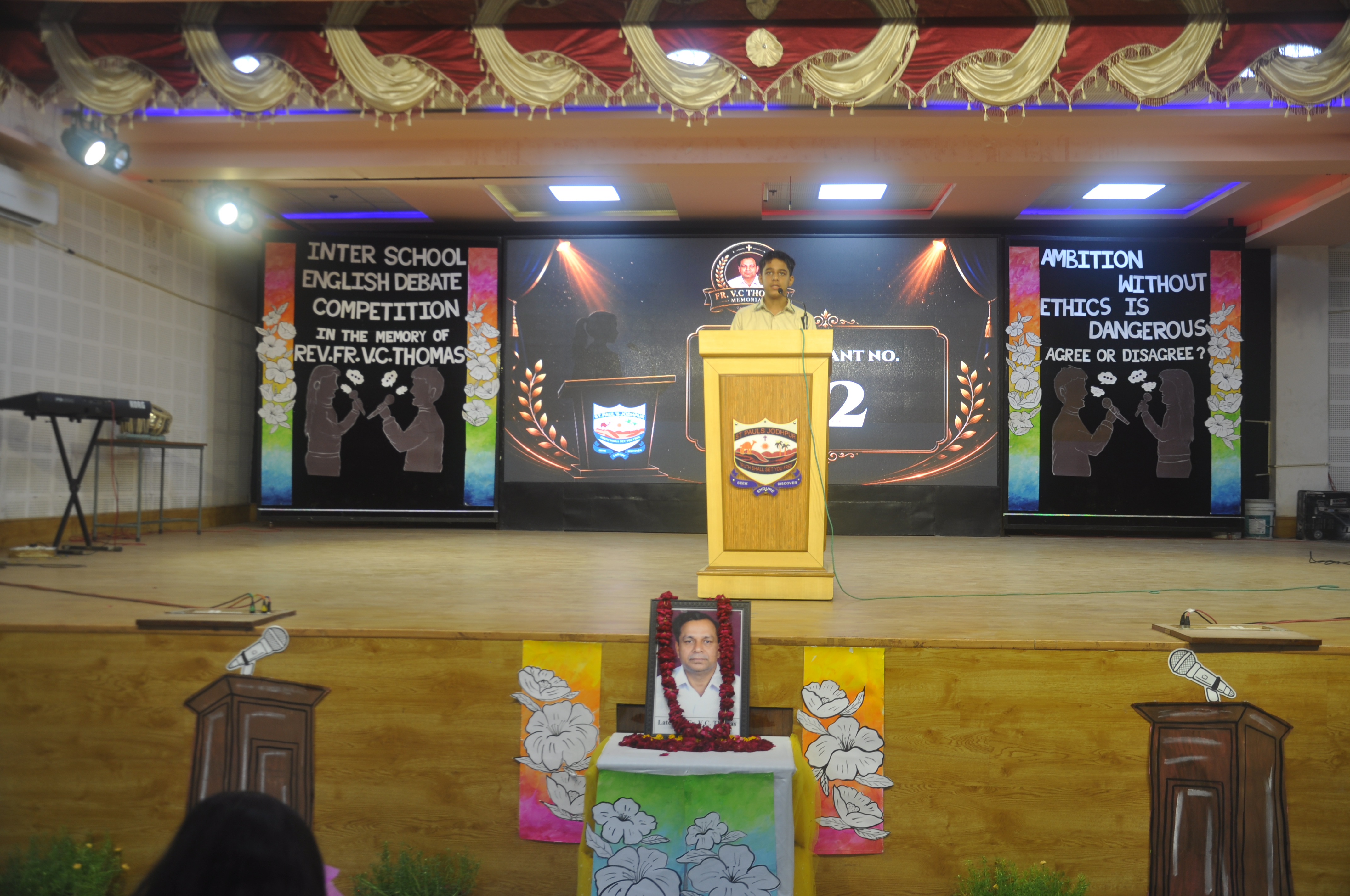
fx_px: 1236
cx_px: 675
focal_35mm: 33
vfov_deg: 39.9
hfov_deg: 57.3
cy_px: 448
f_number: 4.5
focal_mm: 22
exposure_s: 1/20
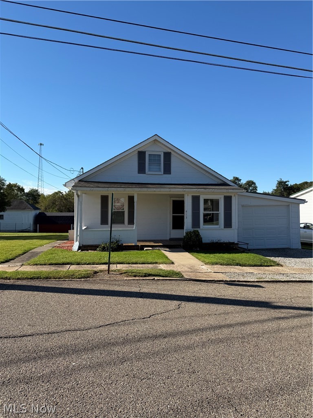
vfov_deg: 71.6
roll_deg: +0.3
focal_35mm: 24
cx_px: 156
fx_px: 289
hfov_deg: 56.8
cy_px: 209
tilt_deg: +0.2
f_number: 1.78
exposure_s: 1/3584
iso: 80
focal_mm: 6.76
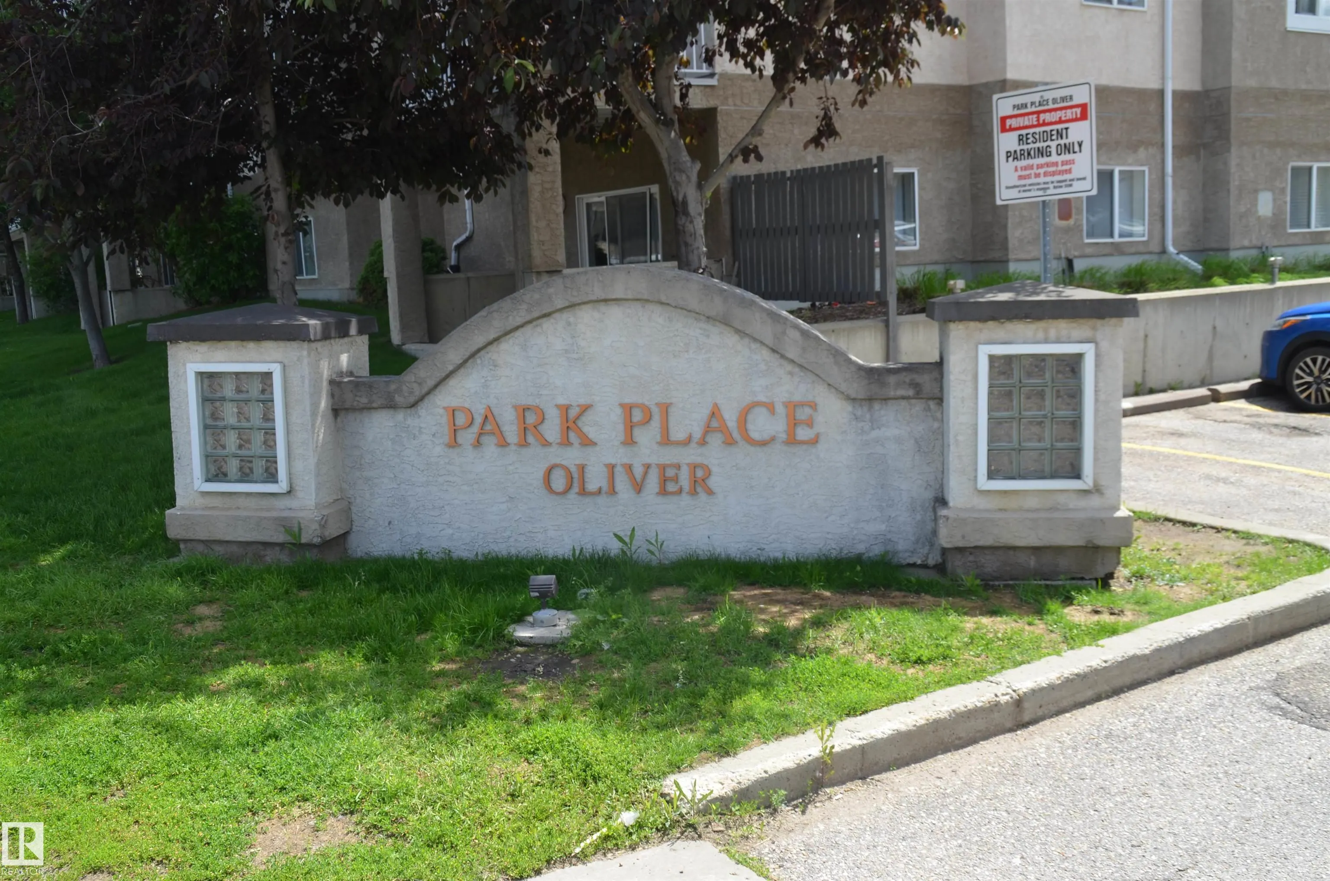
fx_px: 1382
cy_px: 440
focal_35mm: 38
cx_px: 665
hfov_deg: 51.4
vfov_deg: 35.3
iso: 200
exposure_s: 1/250
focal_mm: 25
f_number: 8
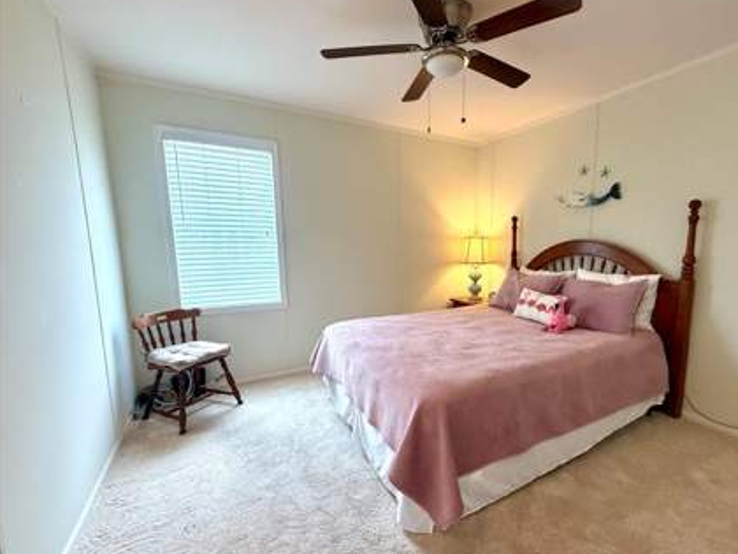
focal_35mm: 16
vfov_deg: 78.0
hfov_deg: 93.9
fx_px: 341
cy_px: 292
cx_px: 418
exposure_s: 1/120
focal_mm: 2.22
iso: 250
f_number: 2.2
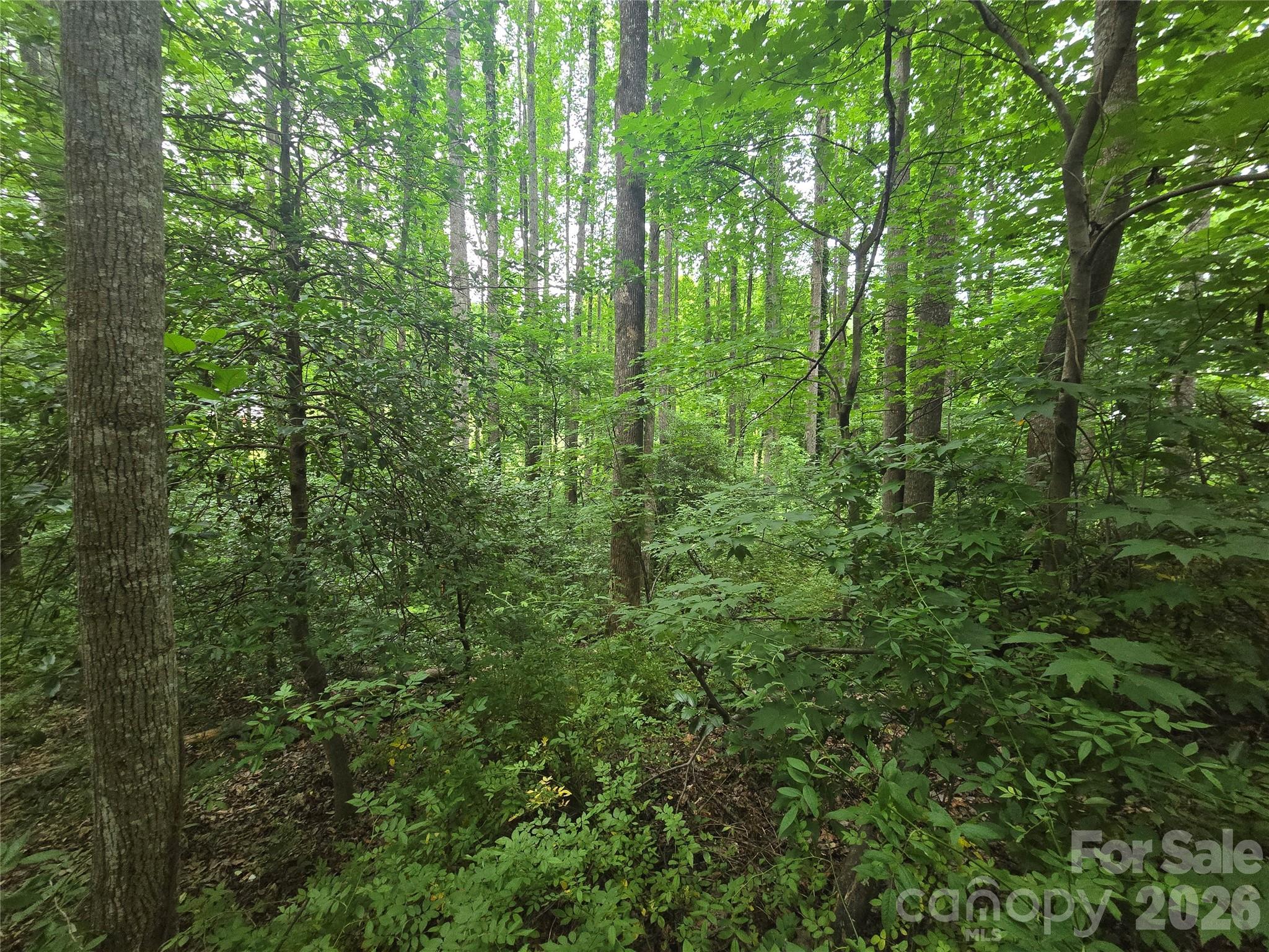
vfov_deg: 89.9
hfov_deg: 106.2
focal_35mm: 13
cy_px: 476
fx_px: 477
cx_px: 634
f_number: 2.2
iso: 320
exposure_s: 1/60
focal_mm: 2.2
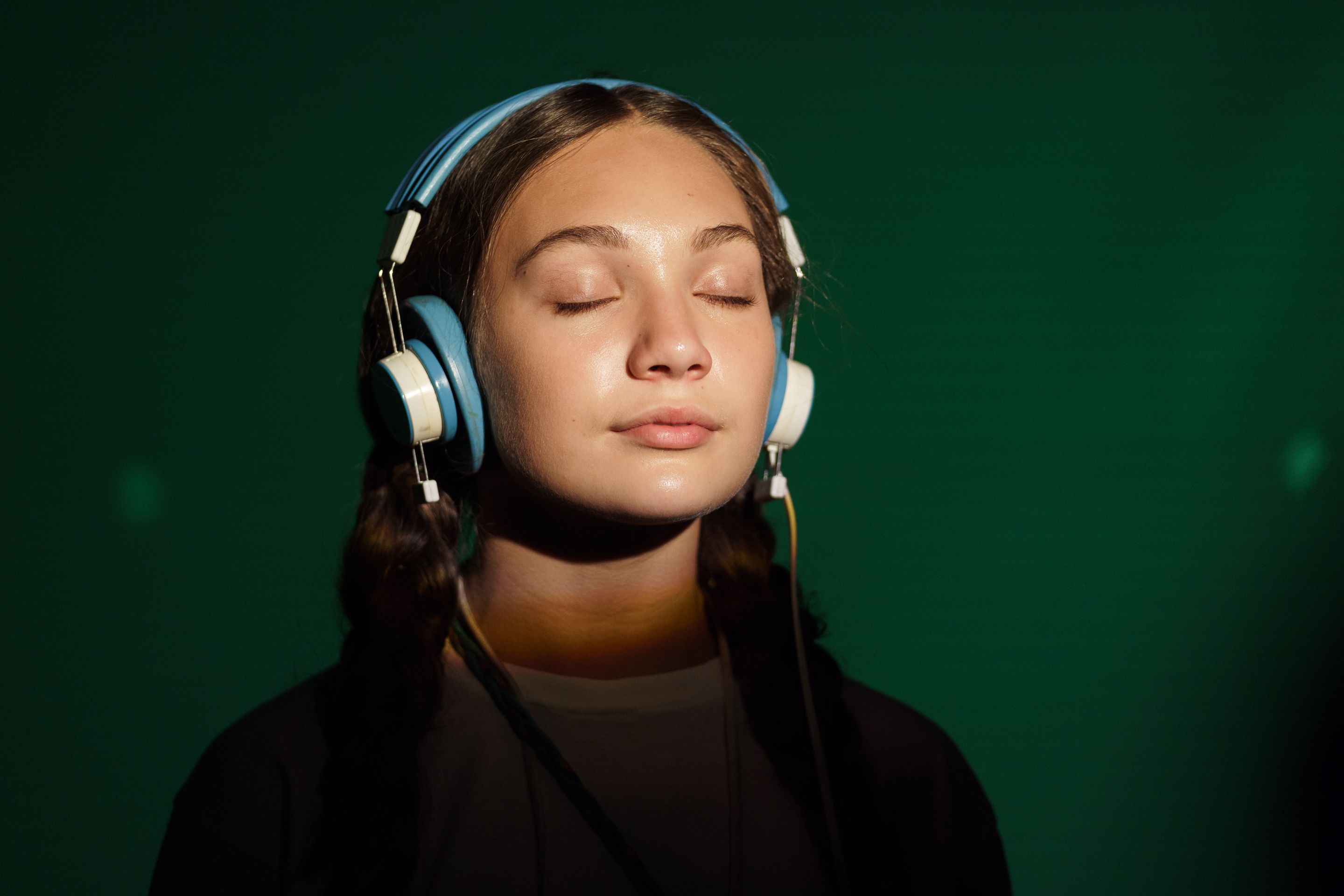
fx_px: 4853
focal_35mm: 130
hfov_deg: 15.8
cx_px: 672
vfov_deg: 10.5
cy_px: 448
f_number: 2.8
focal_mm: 130
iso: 1600
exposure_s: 1/160
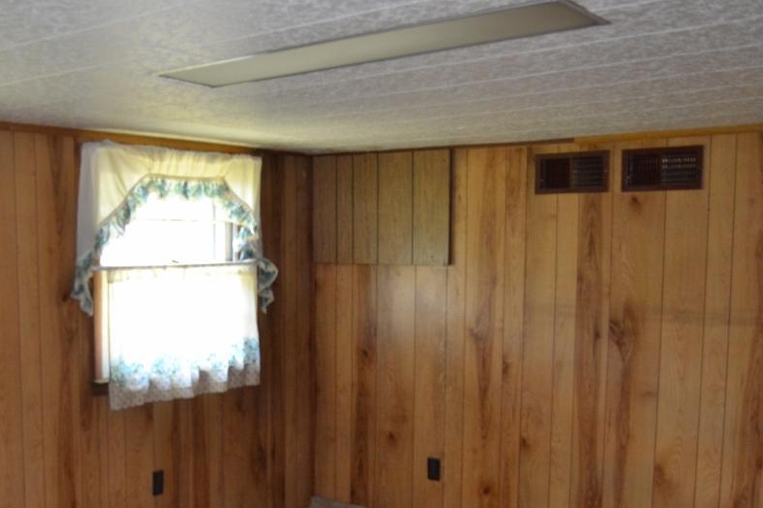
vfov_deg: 30.1
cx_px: 240
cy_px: 370
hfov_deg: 43.7
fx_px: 932
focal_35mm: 44
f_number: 3.5
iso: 560
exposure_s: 1/60
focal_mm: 18
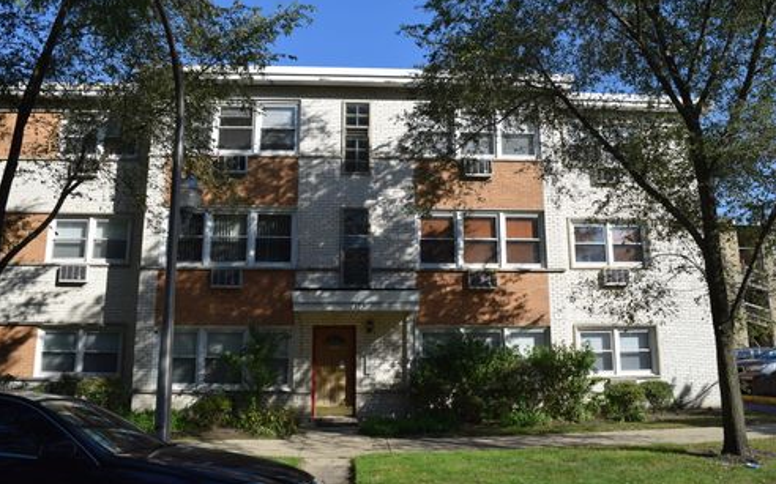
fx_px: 592
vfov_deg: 44.5
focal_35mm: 28
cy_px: 230
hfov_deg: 66.5
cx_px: 390
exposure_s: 1/320
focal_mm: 18
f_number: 9
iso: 200
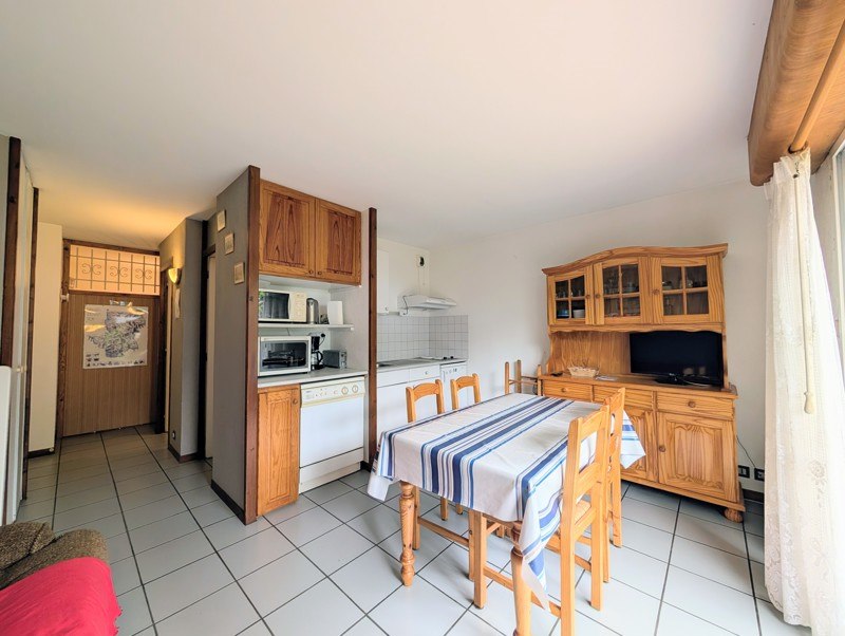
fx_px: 293
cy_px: 318
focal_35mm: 12
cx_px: 422
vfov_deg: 94.6
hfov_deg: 110.5
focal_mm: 2.02
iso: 53
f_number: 1.7
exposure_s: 1/139
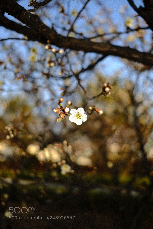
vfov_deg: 54.4
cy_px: 114
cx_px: 76
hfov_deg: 37.9
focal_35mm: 35
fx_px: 223
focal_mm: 23
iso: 100
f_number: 2
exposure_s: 1/1100
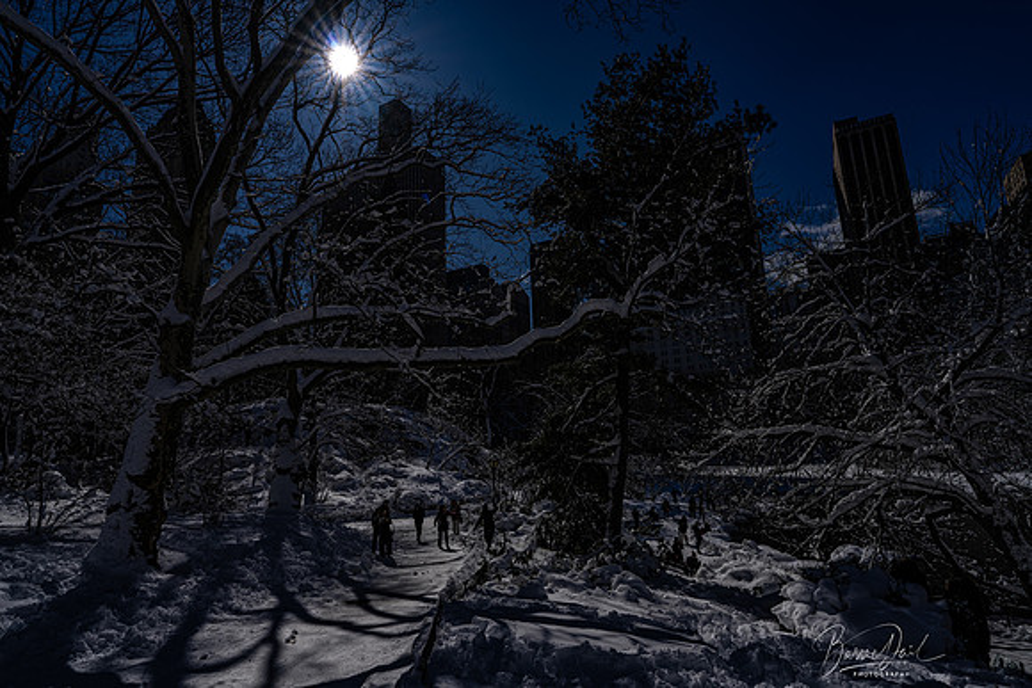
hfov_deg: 86.9
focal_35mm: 19
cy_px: 344
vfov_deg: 64.6
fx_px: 545
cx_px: 516
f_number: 10
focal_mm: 19
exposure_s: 1/1250
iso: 64
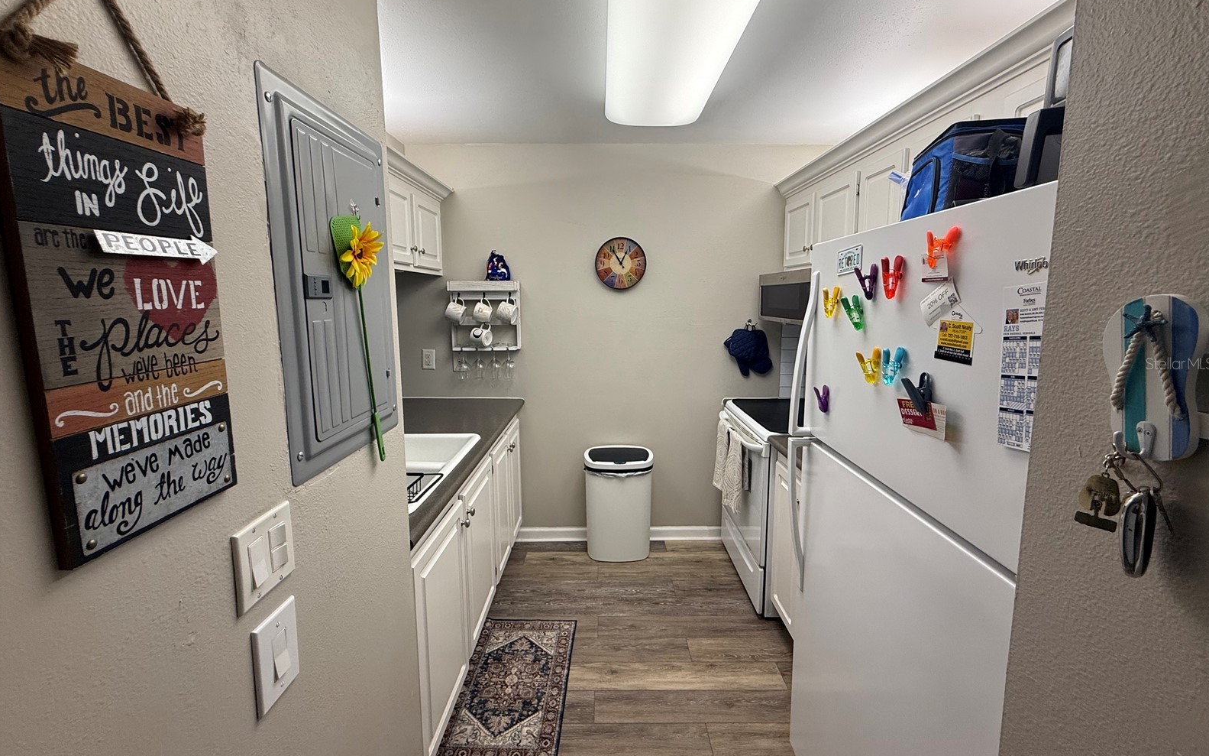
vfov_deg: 74.7
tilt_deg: -7.3
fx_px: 494
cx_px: 606
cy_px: 363
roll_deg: +0.3
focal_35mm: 15
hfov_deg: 101.5
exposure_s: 1/120
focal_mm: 2.22
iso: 100
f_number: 2.2
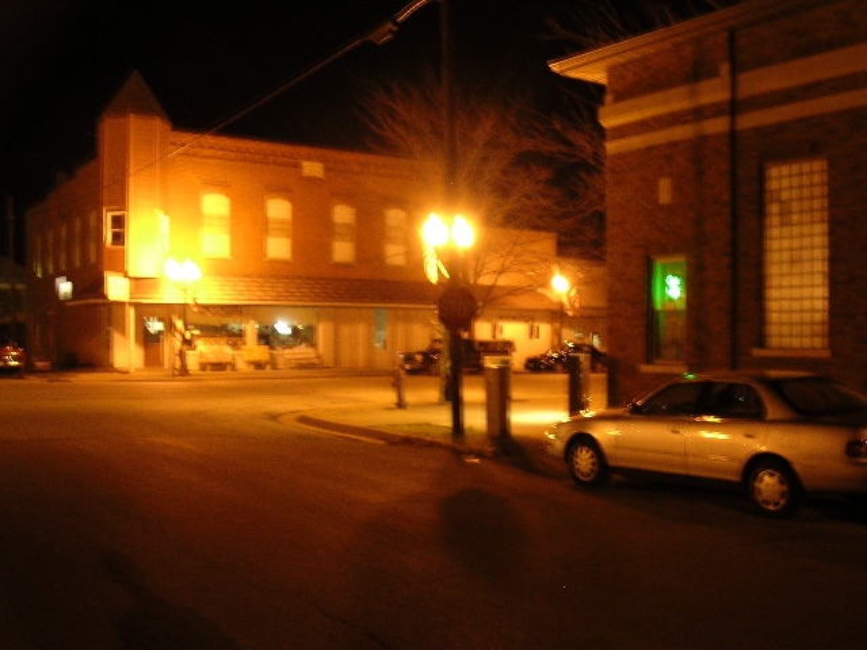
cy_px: 325
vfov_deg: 37.7
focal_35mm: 38
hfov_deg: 49.0
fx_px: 952
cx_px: 434
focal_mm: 5.8
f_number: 2.8
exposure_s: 1/1.7
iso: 243
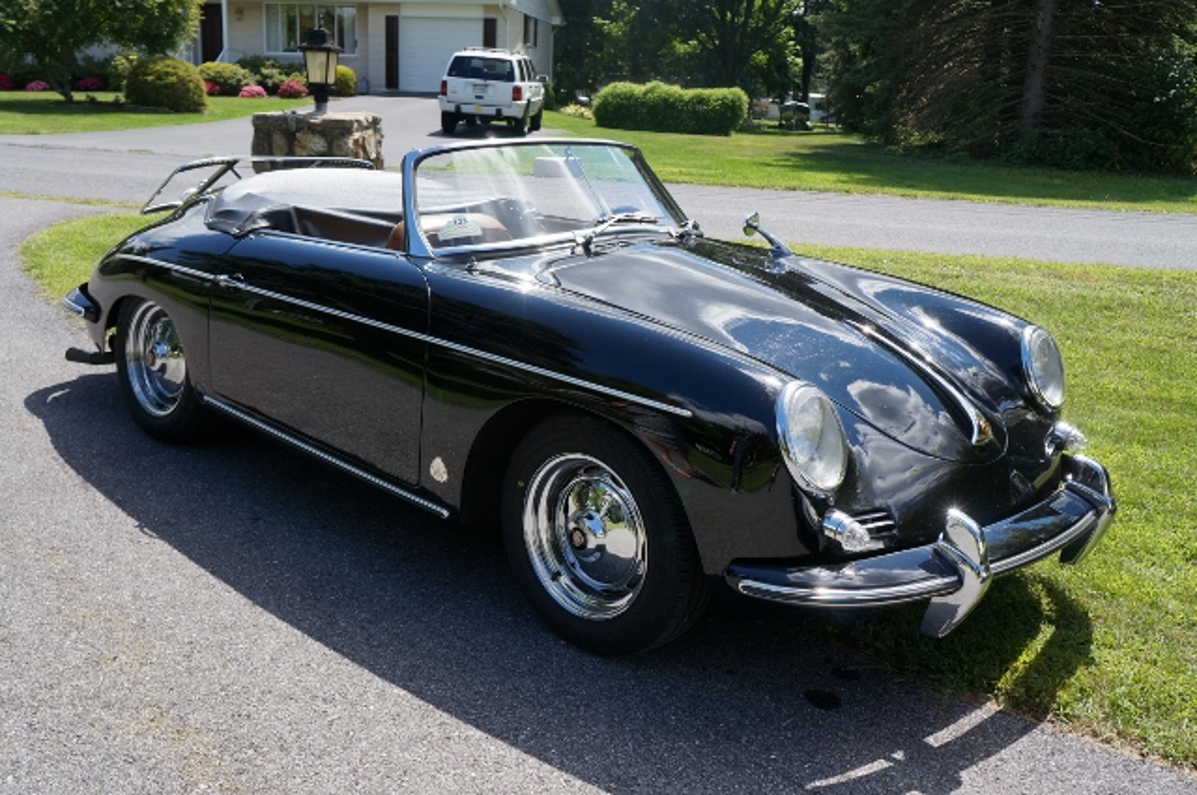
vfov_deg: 36.8
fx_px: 1195
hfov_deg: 53.2
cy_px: 398
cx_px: 598
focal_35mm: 36
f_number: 7.1
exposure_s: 1/250
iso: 100
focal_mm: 24
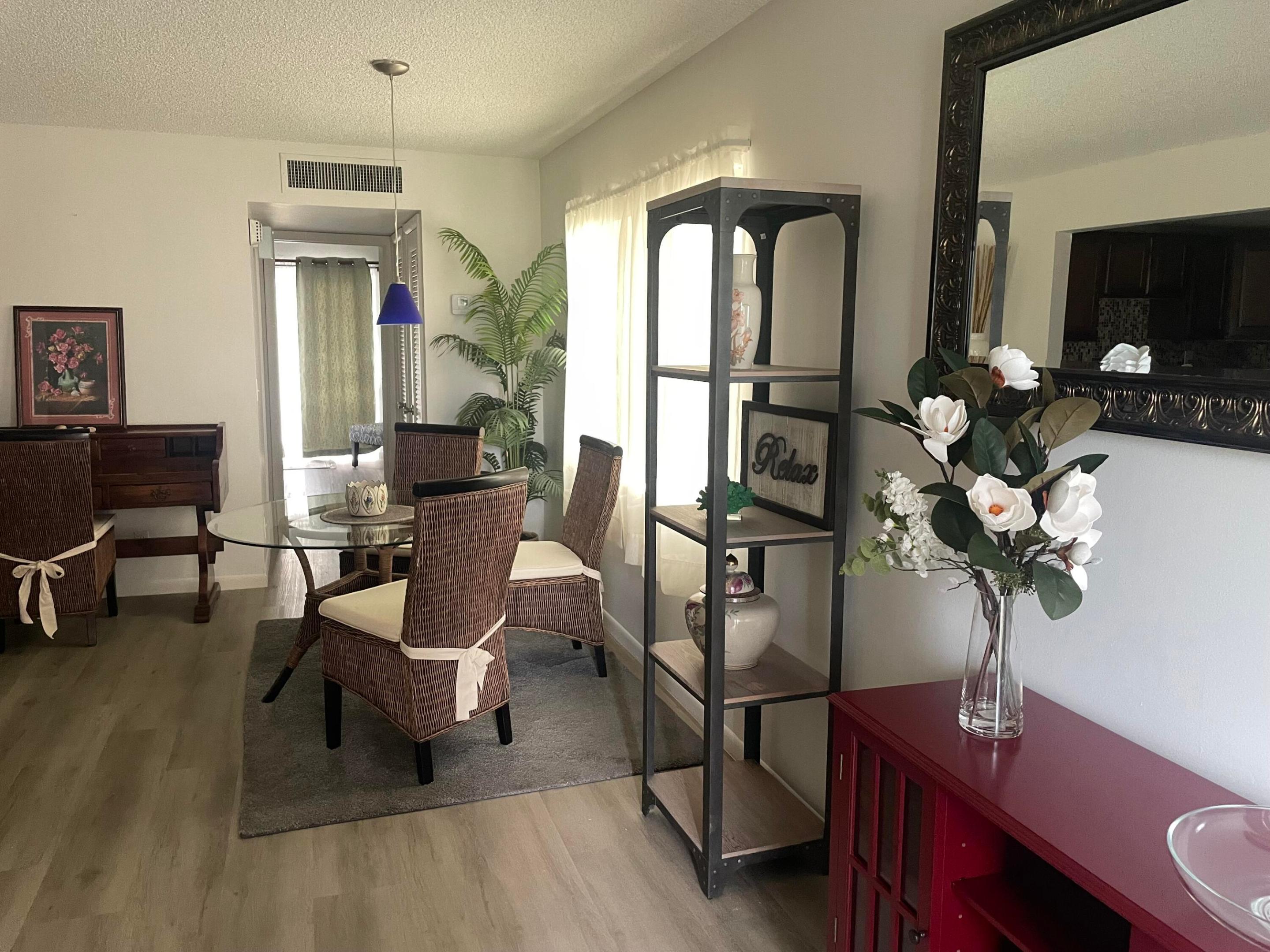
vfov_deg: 53.1
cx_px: 635
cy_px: 476
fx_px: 954
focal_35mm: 26
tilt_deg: -7.8
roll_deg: -0.8
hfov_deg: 67.3
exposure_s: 1/60
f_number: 1.6
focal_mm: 4.2
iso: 320
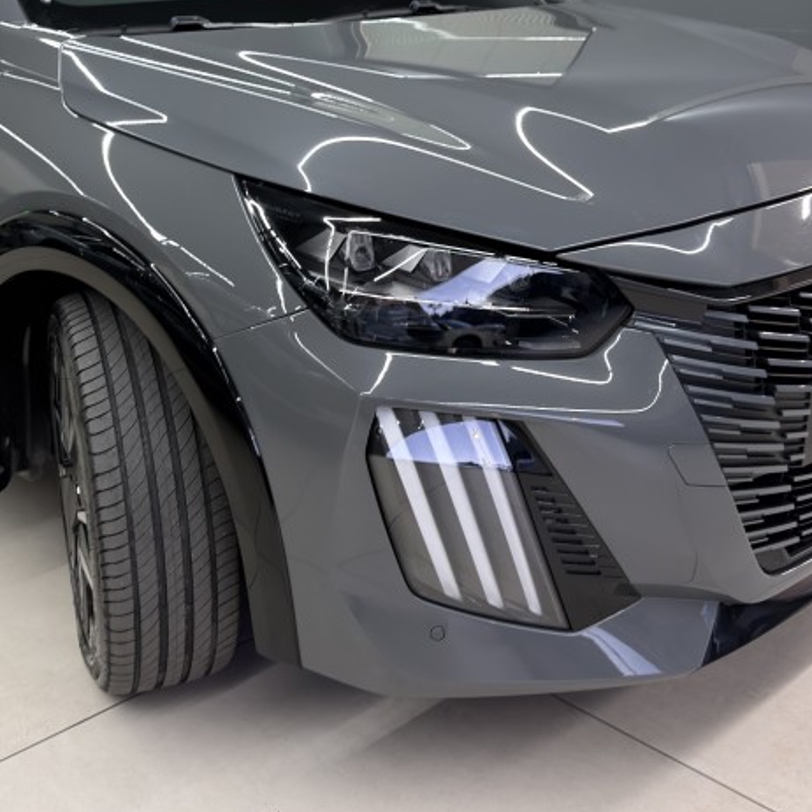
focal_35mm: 47
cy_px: 243
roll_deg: +0.1
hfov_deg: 36.0
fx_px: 1247
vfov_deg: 35.5
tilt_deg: -15.0
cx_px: 337
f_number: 1.78
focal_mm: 6.76
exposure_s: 1/33
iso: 200
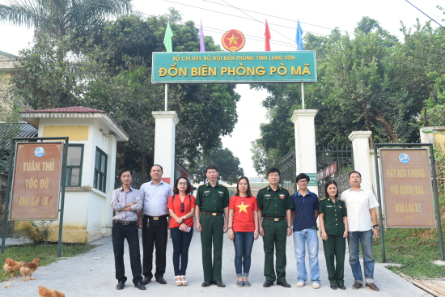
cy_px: 148
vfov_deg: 37.9
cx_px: 222
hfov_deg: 54.4
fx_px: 433
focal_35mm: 35
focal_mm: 35
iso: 400
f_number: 5
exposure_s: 1/125
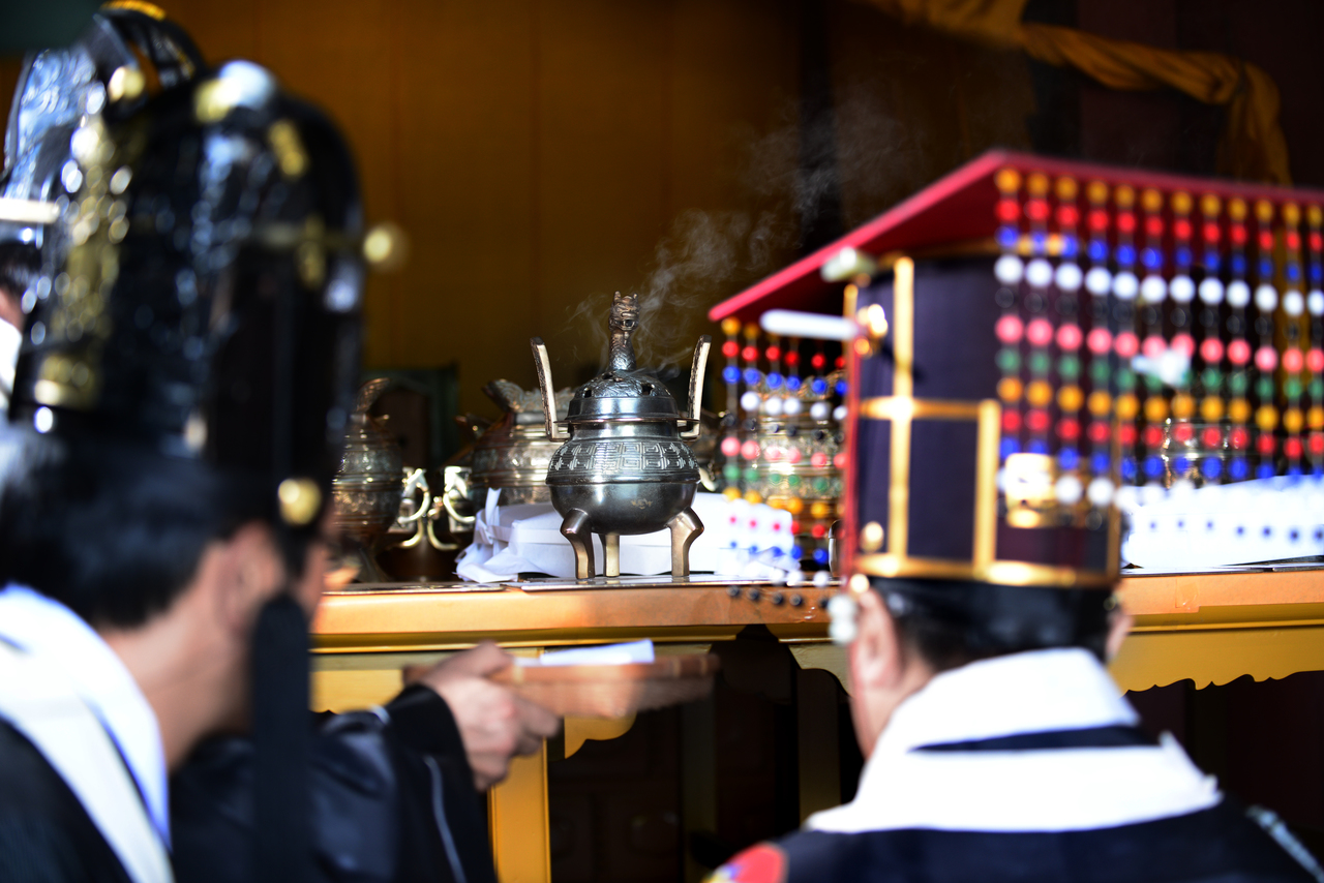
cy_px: 442
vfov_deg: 19.5
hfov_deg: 28.8
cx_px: 662
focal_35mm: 70
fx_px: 2575
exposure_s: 1/50
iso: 400
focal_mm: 70
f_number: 2.8
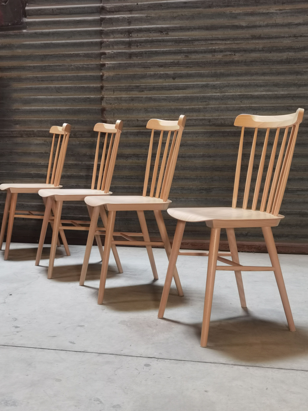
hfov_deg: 33.6
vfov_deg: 43.9
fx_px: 510
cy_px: 206
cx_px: 154
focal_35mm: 43
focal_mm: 6.71
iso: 200
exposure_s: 1/50
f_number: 1.9
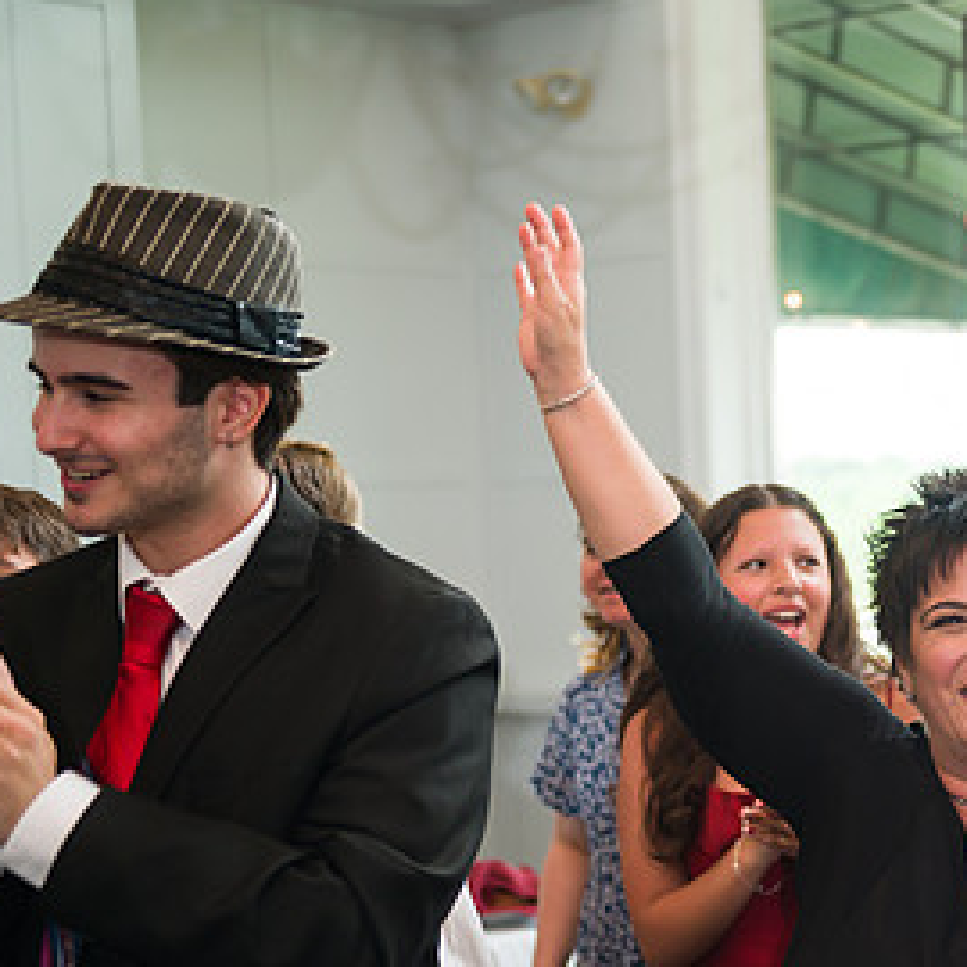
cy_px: 655
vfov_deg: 21.0
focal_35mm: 82
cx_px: 928
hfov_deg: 20.6
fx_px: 2592
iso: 400
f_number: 3.2
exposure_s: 1/200
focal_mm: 45
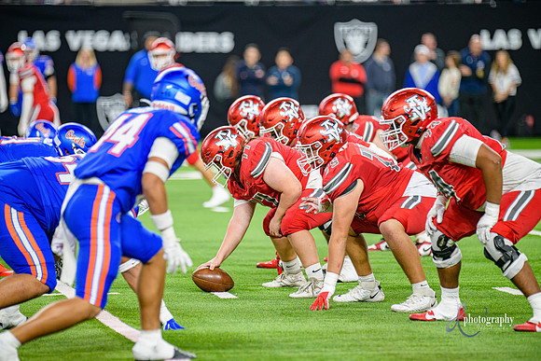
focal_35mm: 240
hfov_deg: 8.6
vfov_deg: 5.7
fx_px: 3607
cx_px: 270
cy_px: 180
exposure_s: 1/400
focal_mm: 240
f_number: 2.8
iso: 1000
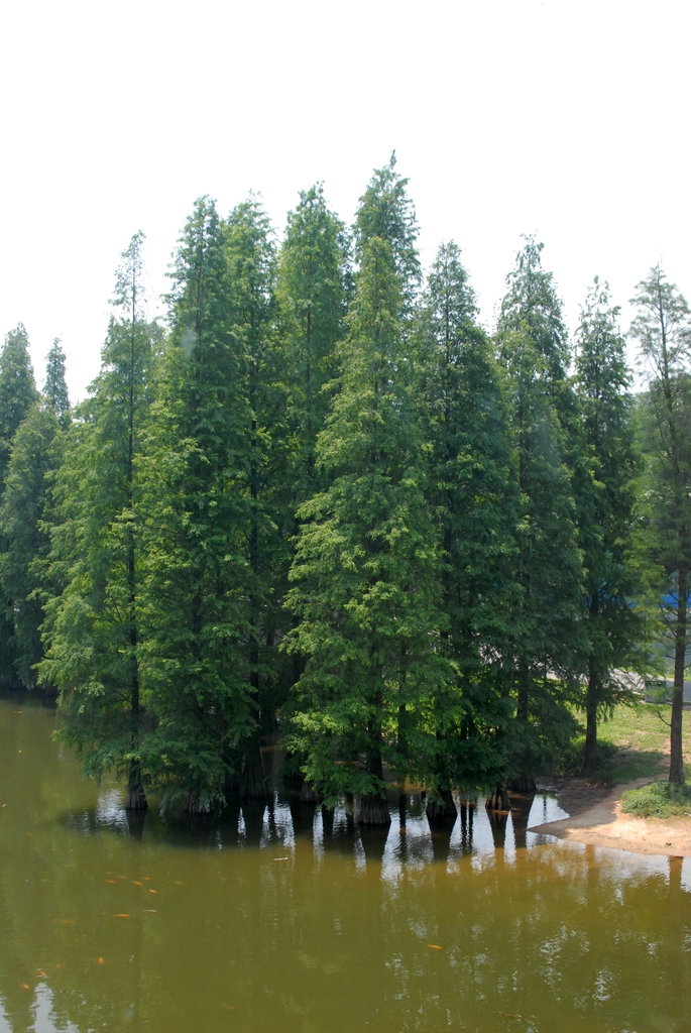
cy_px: 516
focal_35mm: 42
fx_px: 1206
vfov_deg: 46.4
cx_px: 346
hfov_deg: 32.0
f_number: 7.1
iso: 400
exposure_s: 1/180
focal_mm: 28
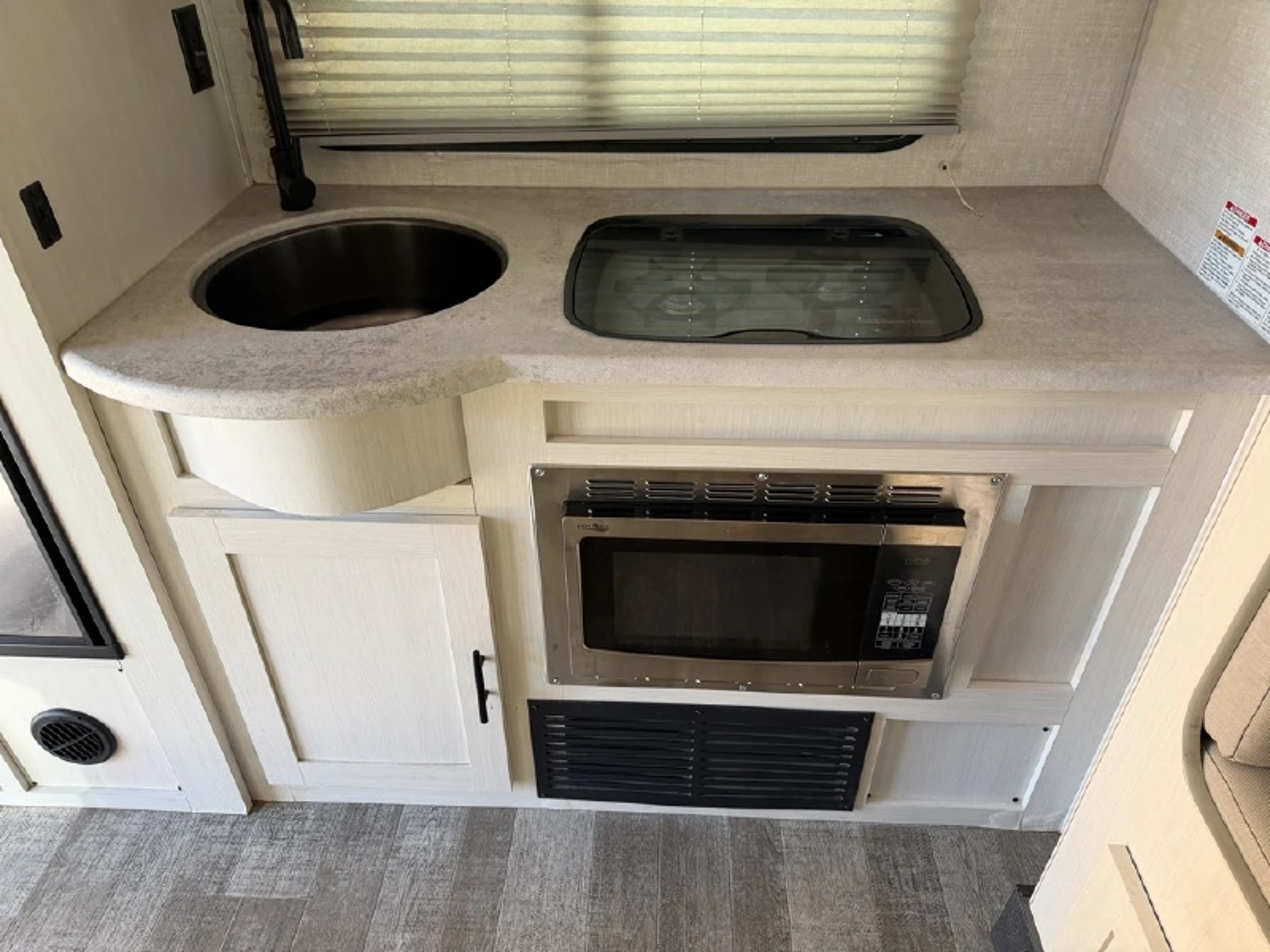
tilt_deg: -34.3
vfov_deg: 56.8
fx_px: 881
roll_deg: -0.3
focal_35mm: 24
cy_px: 476
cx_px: 635
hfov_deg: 71.6
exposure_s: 1/121
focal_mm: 6.76
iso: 200
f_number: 1.78
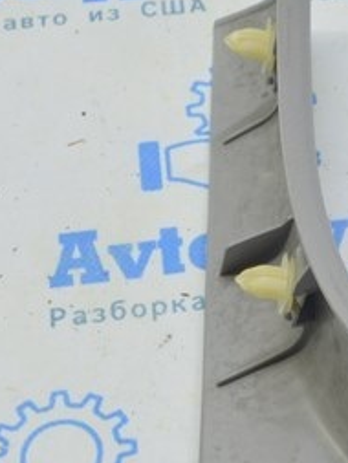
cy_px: 354
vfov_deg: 18.6
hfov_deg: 13.8
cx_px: 375
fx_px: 1406
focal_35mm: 105
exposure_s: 1/20
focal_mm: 18
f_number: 5.6
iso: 400
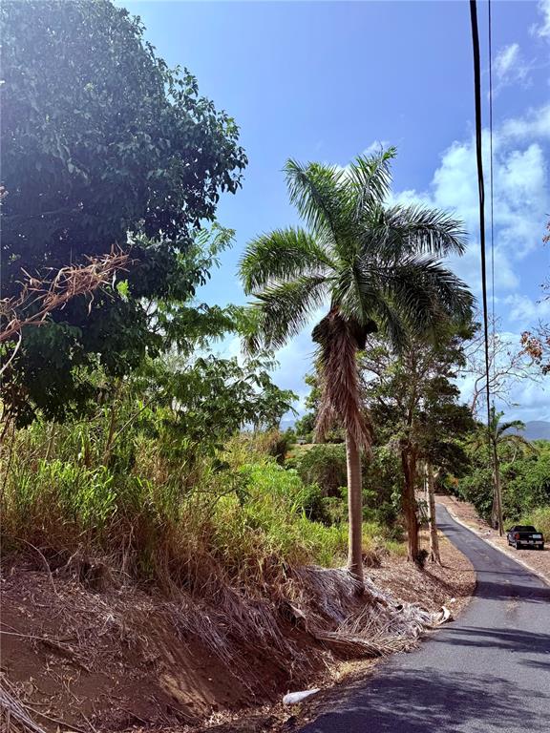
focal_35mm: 24
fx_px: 508
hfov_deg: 56.8
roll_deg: +0.6
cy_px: 366
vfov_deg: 71.6
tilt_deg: +9.8
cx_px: 275
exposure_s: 1/4975
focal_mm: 6.76
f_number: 1.78
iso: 80
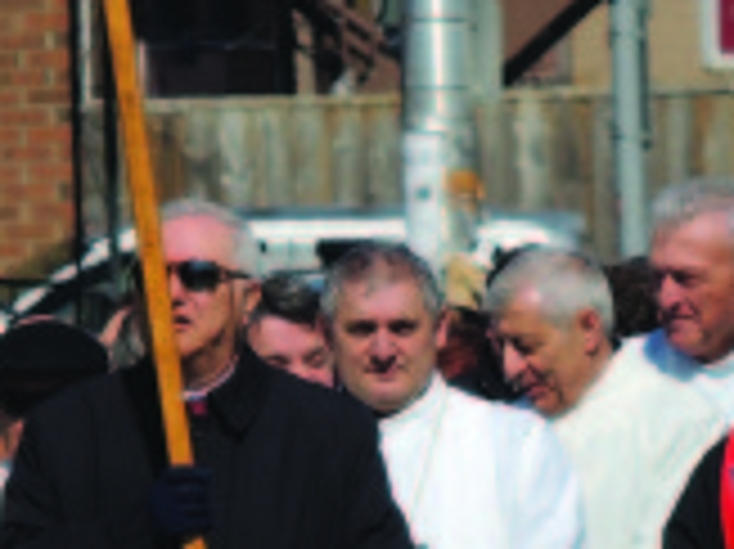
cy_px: 634
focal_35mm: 2110
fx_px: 44708
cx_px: 225
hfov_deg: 0.9
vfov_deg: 0.7
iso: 100
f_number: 4.9
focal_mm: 98.1
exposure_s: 1/1000
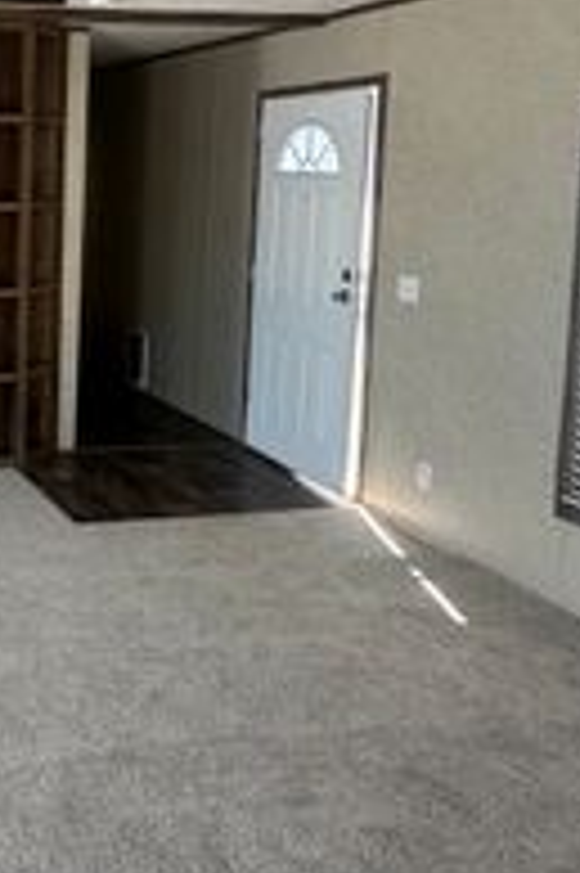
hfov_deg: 28.6
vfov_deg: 47.2
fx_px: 968
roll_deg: -0.7
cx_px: -133
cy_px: 252
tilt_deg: -6.1
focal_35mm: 40
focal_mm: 2.22
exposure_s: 1/99
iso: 250
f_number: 2.2
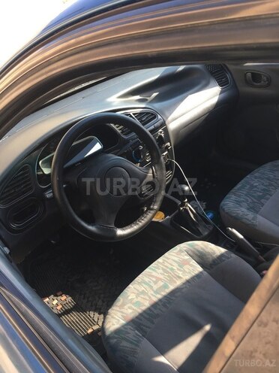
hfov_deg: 48.2
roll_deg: +12.4
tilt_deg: -34.0
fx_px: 312
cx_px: 140
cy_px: 186
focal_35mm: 29
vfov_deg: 61.7
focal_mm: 4.15
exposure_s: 1/161
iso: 25
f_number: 2.2
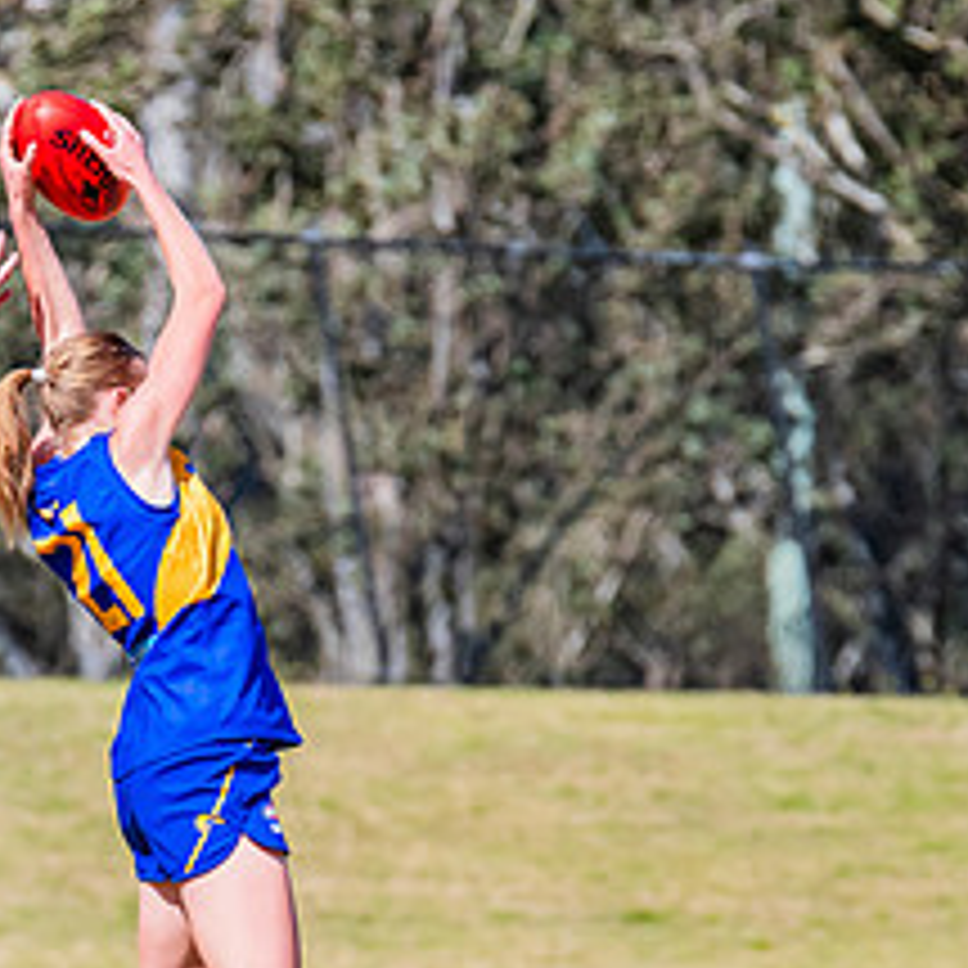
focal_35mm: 1026
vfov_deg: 1.7
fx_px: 32460
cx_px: -135
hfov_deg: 1.7
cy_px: 950
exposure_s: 1/1600
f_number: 10
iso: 800
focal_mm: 360
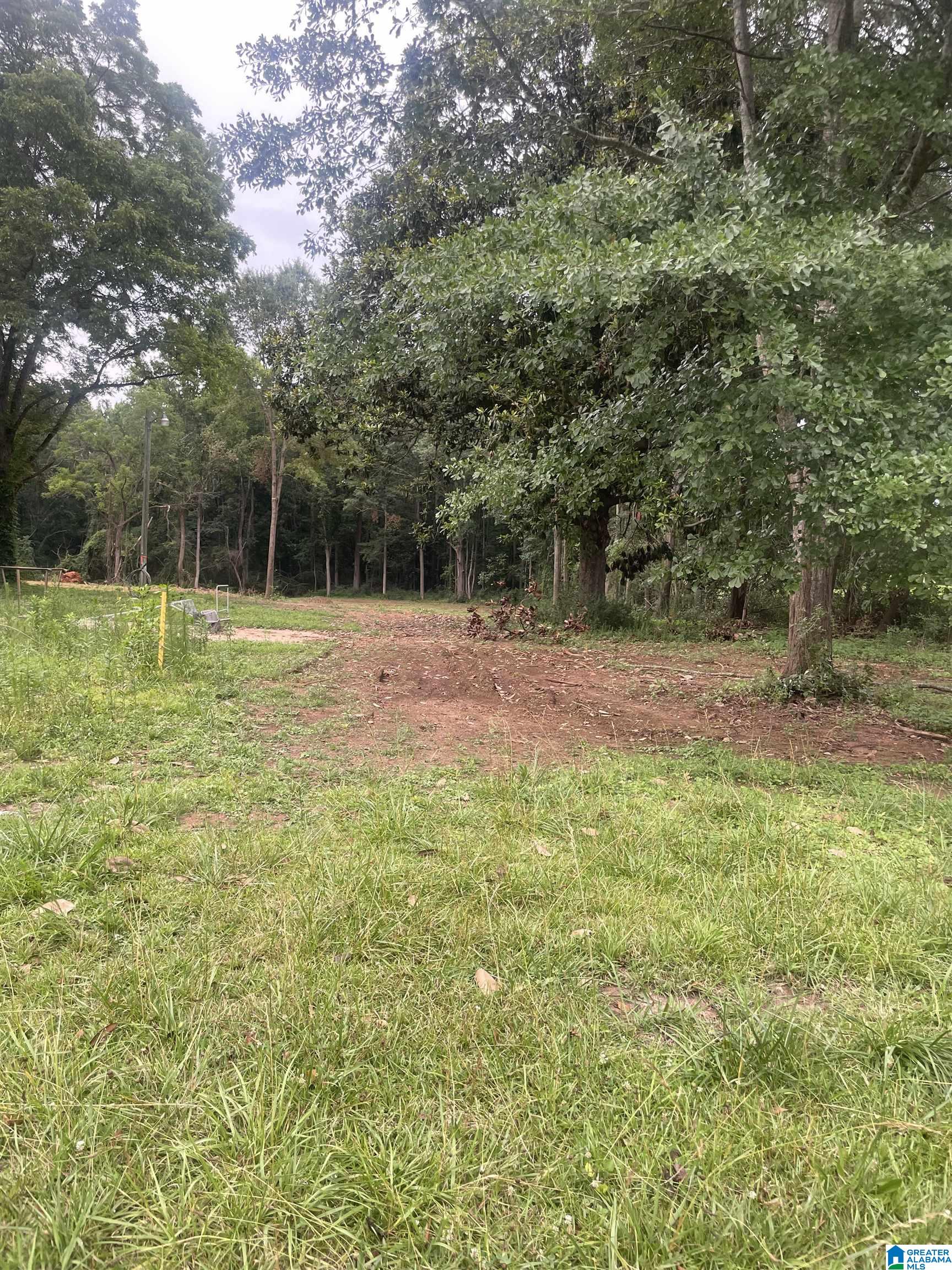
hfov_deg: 53.1
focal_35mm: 26
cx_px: 476
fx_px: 953
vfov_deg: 67.3
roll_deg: -1.9
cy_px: 635
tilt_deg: -2.4
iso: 80
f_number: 1.6
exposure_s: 1/121
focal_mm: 4.2
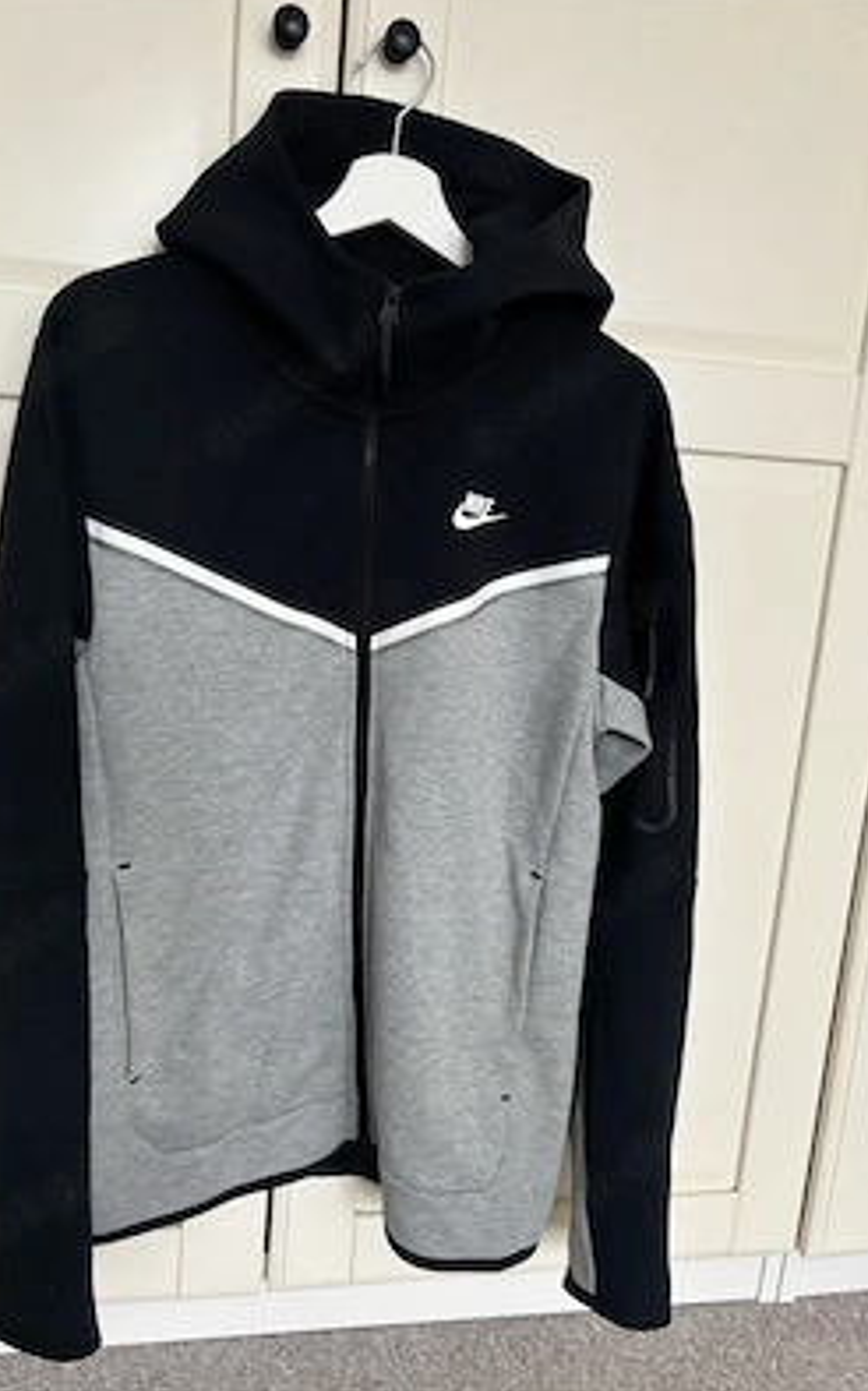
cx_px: 381
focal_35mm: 28
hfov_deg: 44.4
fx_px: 1061
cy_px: 692
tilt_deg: -11.5
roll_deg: -4.2
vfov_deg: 66.5
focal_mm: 5.96
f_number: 1.6
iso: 500
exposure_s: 1/59
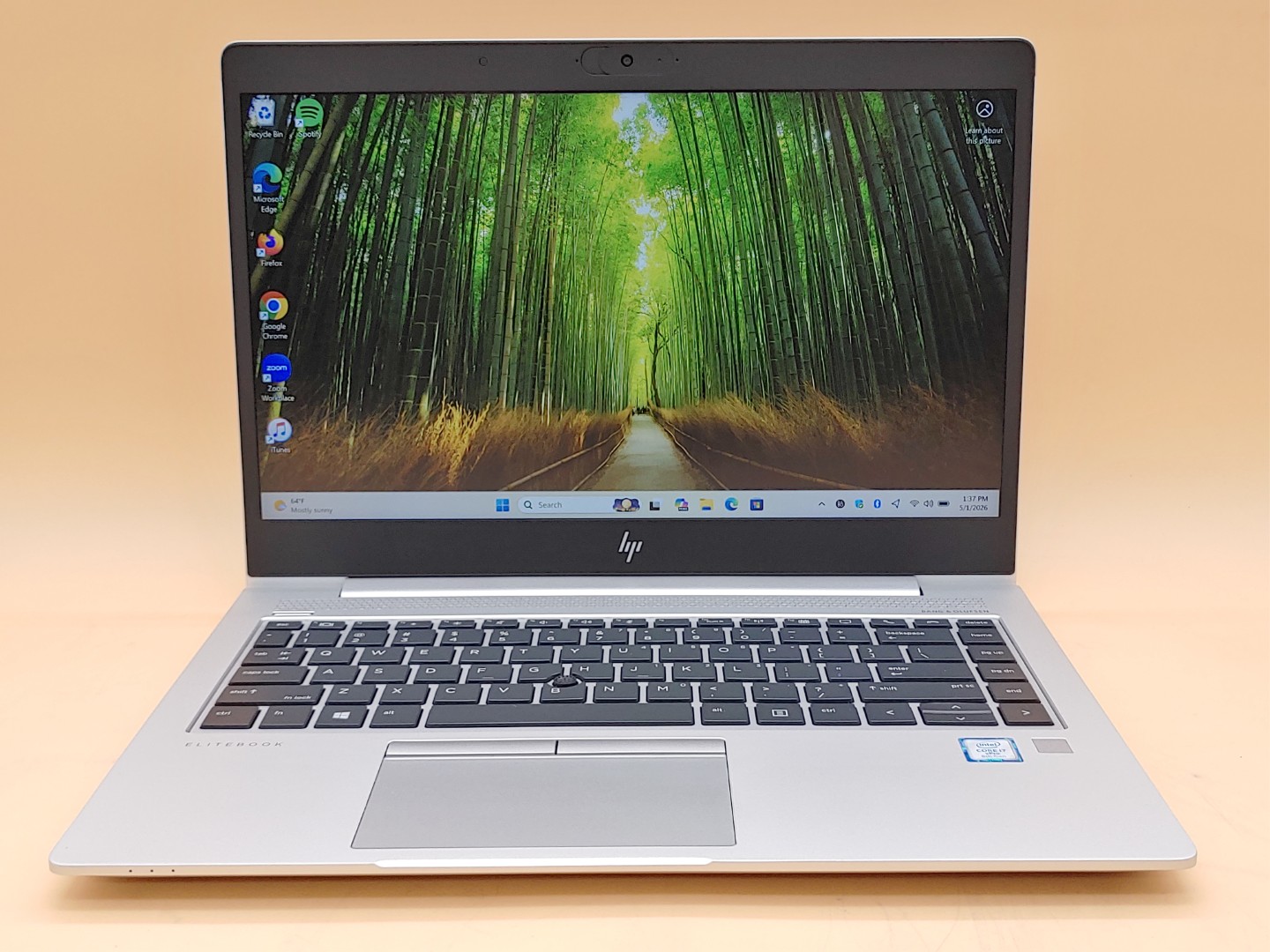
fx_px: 1504
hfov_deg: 45.8
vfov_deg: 35.1
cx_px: 635
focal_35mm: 41
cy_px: 476
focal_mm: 4.36
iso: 50
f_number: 1.8
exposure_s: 1/94
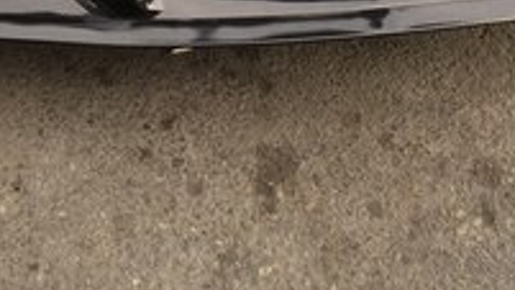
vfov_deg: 13.7
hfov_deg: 27.2
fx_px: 1065
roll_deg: -6.8
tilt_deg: -25.2
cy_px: -249
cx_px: 272
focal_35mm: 78
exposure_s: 1/100
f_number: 2.2
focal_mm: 4.15
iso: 50
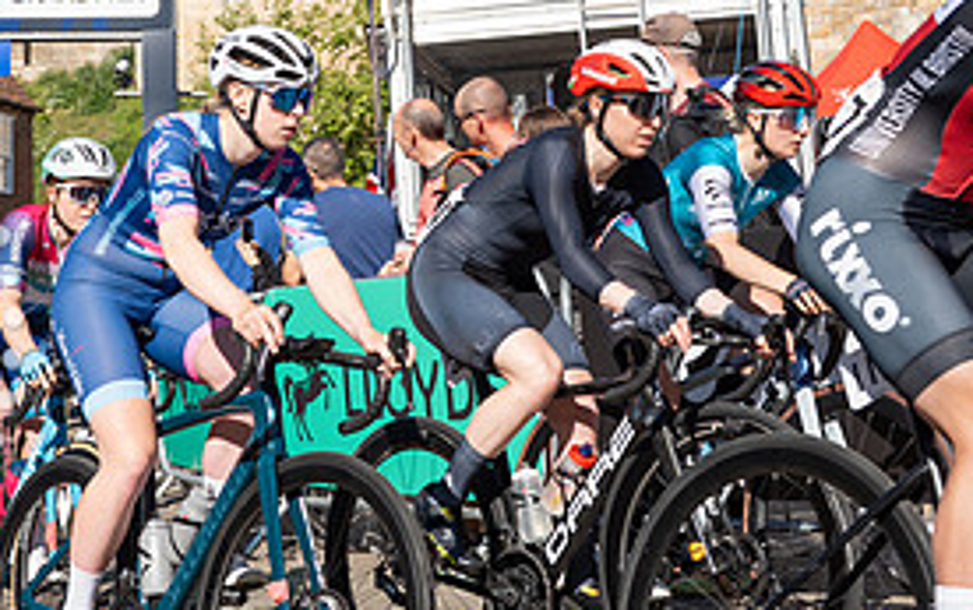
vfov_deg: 16.3
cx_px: 240
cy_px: -54
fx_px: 2070
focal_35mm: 78
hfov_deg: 26.1
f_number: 4
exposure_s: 1/800
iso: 100
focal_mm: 28
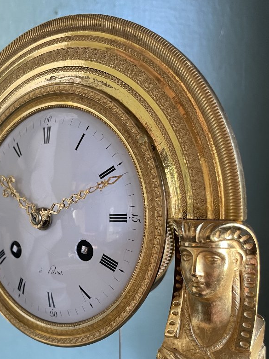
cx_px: 91
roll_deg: +0.2
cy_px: 253
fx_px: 414
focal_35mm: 40
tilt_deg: -7.8
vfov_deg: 45.7
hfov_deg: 35.6
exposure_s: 1/64
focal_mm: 4.2
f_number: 1.6
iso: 125
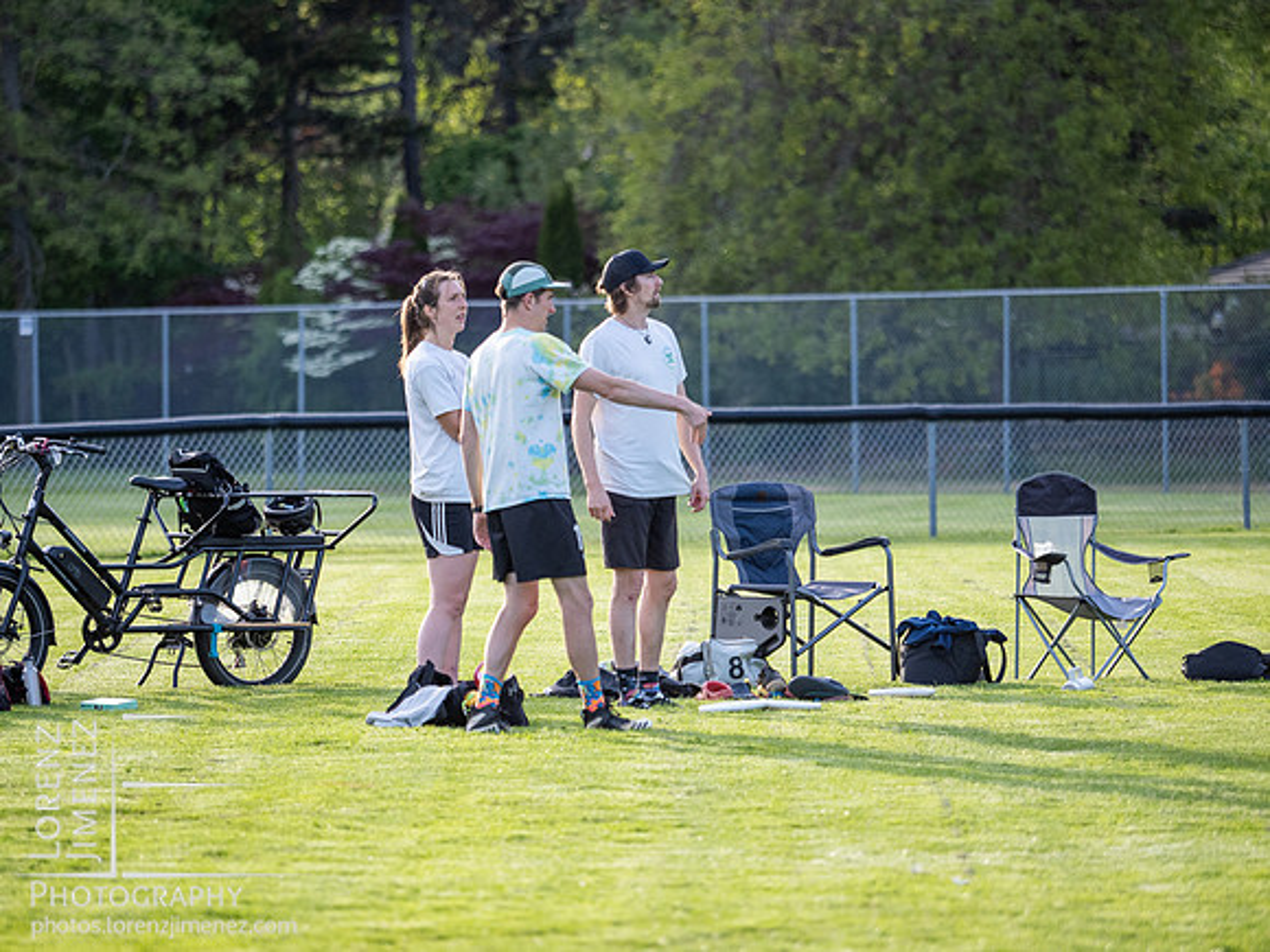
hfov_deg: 6.6
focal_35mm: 300
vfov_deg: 5.0
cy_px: 476
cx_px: 635
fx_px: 11006
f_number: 2.8
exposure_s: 1/1000
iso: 400
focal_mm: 150
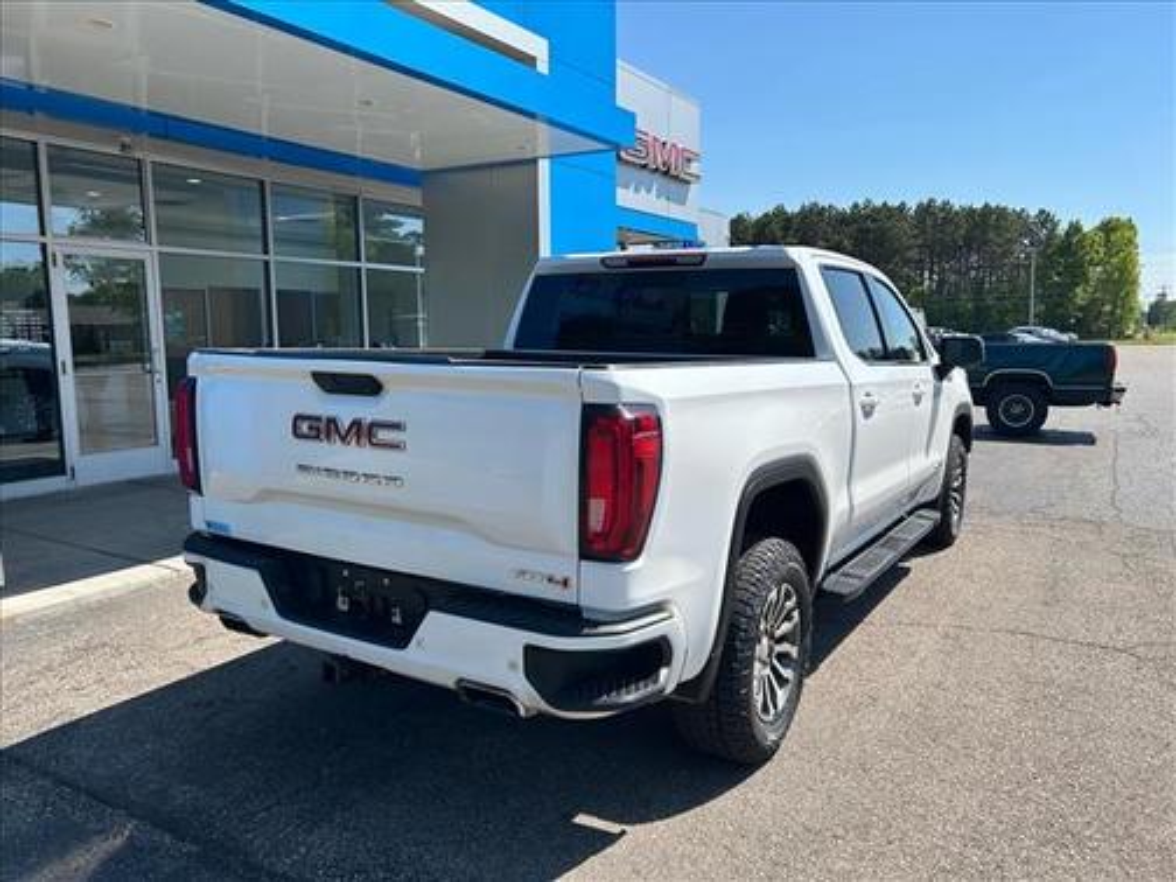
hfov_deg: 67.3
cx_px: 588
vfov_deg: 53.1
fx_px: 883
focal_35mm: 26
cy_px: 441
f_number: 1.5
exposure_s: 1/3165
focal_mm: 5.7
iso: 50
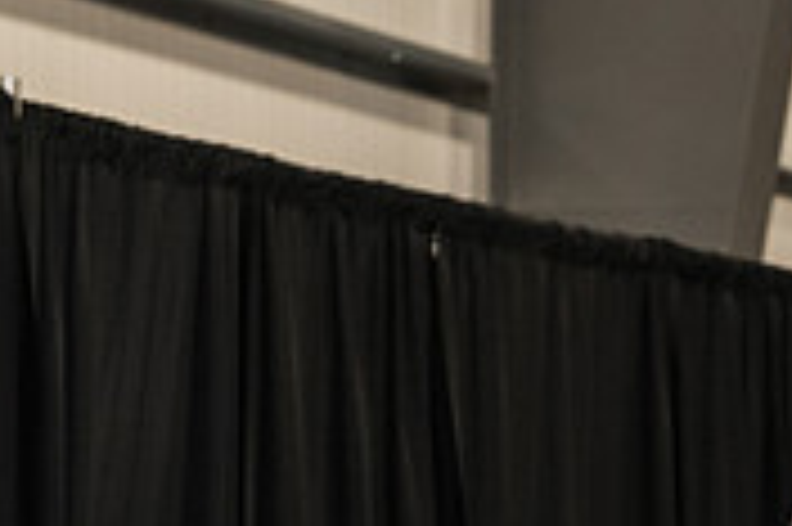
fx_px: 4791
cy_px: 758
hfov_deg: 9.2
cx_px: 1215
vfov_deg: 6.2
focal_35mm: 218
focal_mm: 66
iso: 2500
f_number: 5
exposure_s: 1/200
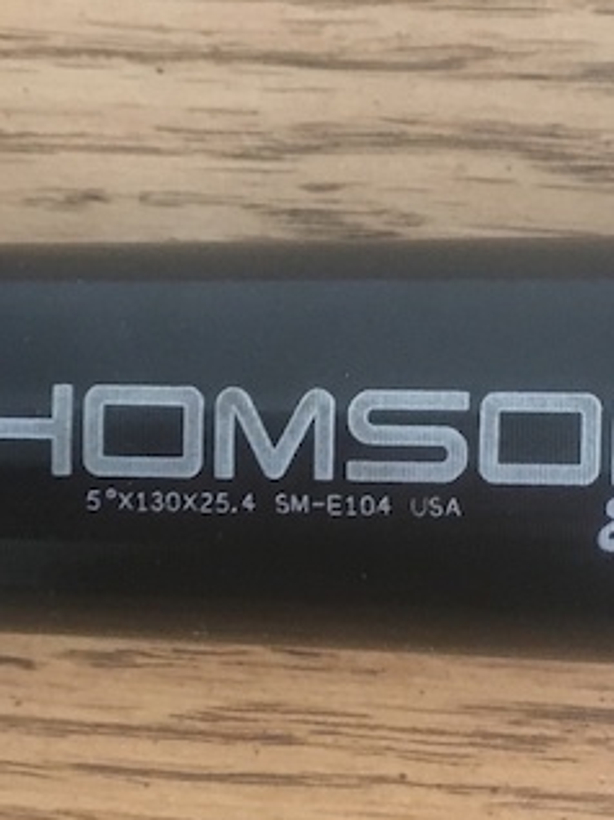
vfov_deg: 26.4
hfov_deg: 20.1
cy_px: 606
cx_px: 315
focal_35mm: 73
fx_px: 1729
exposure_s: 1/15
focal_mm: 4.15
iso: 400
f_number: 2.2
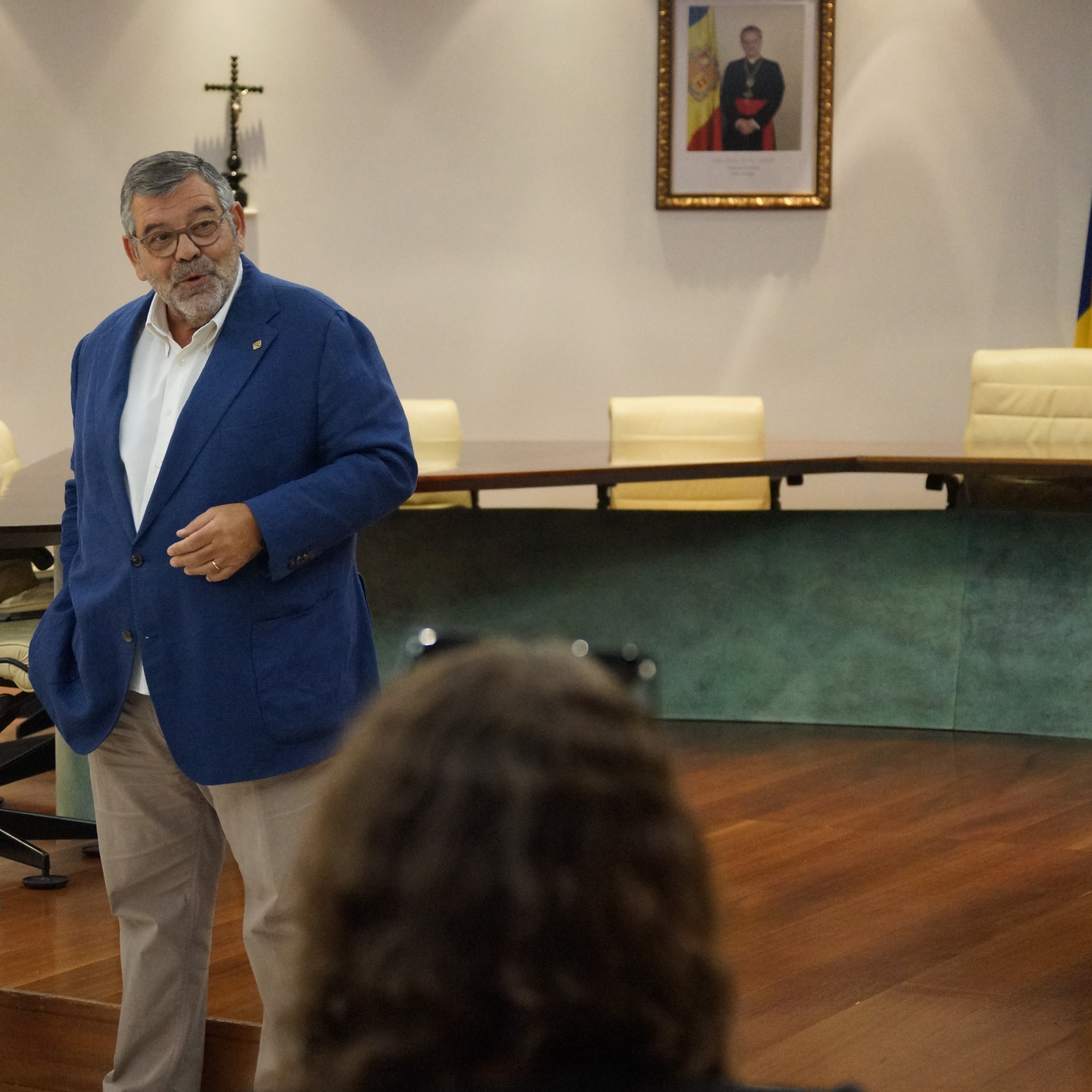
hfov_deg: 19.2
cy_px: 545
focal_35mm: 90
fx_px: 3212
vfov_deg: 19.3
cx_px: 374
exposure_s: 1/160
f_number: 4.5
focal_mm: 70
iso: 5000
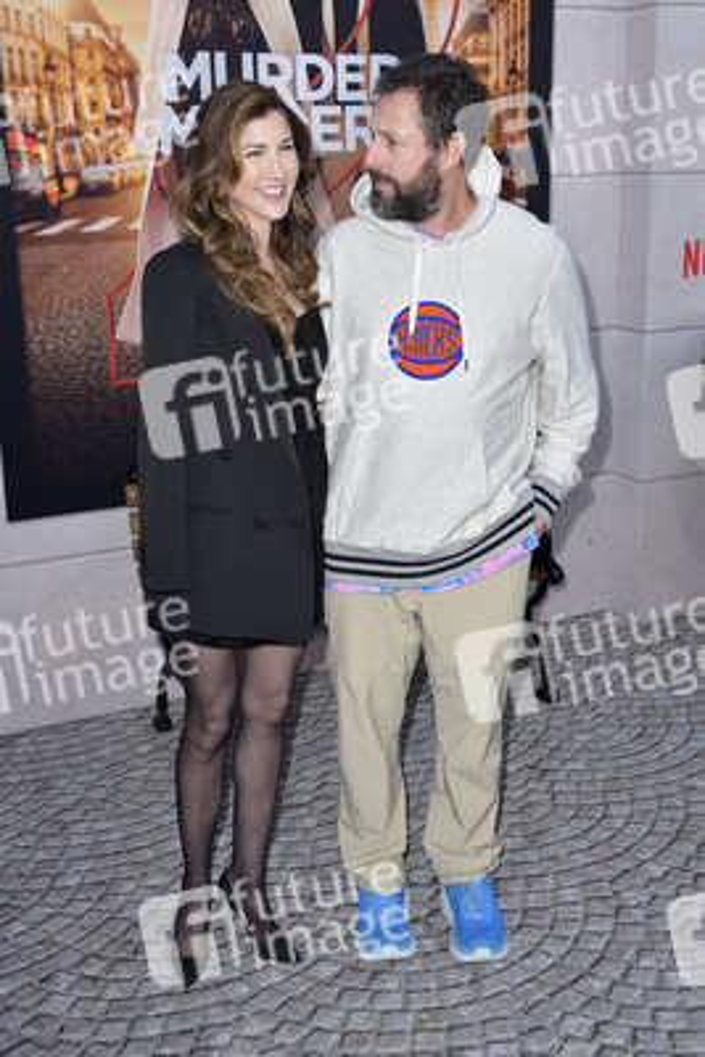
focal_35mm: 38
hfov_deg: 35.1
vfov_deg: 50.7
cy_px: 528
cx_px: 352
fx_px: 1115
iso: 320
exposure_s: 1/250
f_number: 6.3
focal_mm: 38
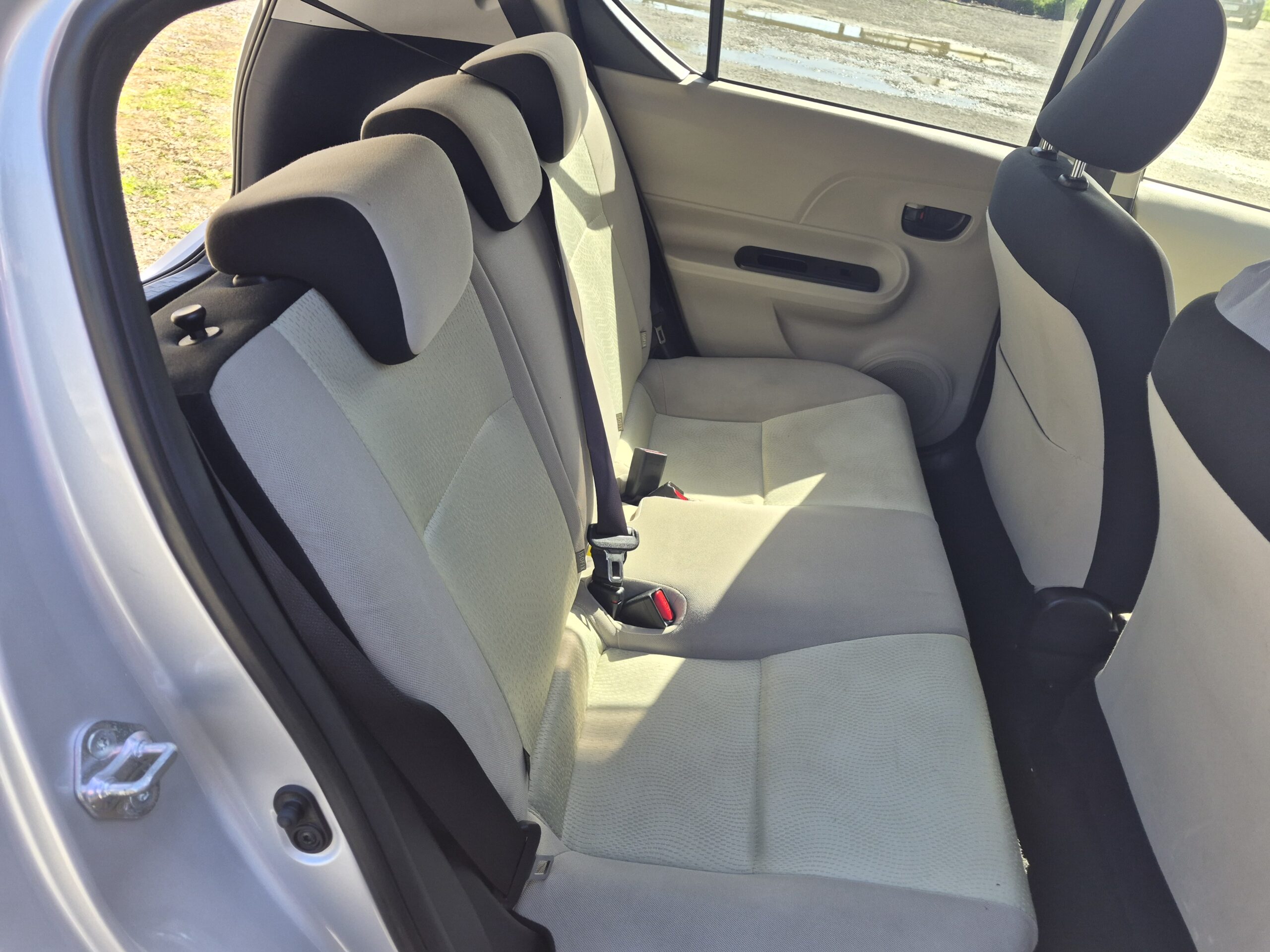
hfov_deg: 73.9
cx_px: 635
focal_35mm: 23
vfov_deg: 58.9
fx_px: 844
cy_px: 476
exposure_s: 1/732
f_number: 1.8
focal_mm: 5.4
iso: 80
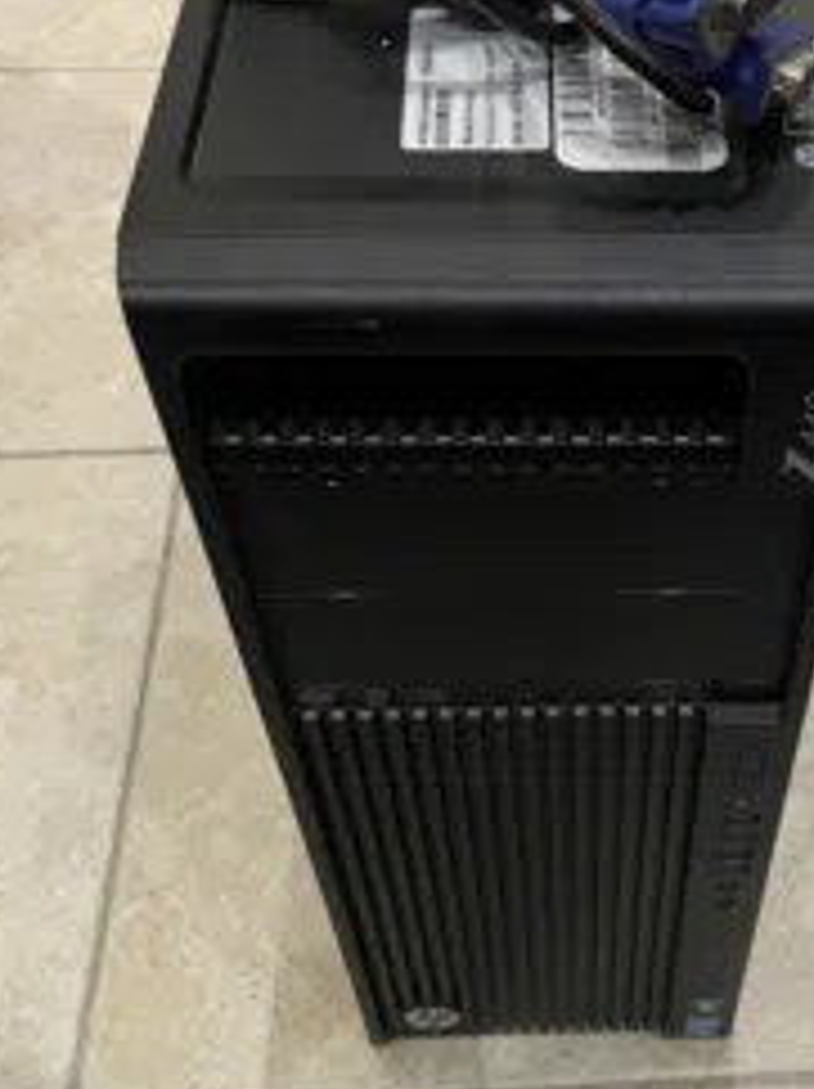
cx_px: 643
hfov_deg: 32.7
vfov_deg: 43.6
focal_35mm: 43
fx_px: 1351
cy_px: 680
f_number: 1.6
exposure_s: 1/50
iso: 400
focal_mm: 4.2
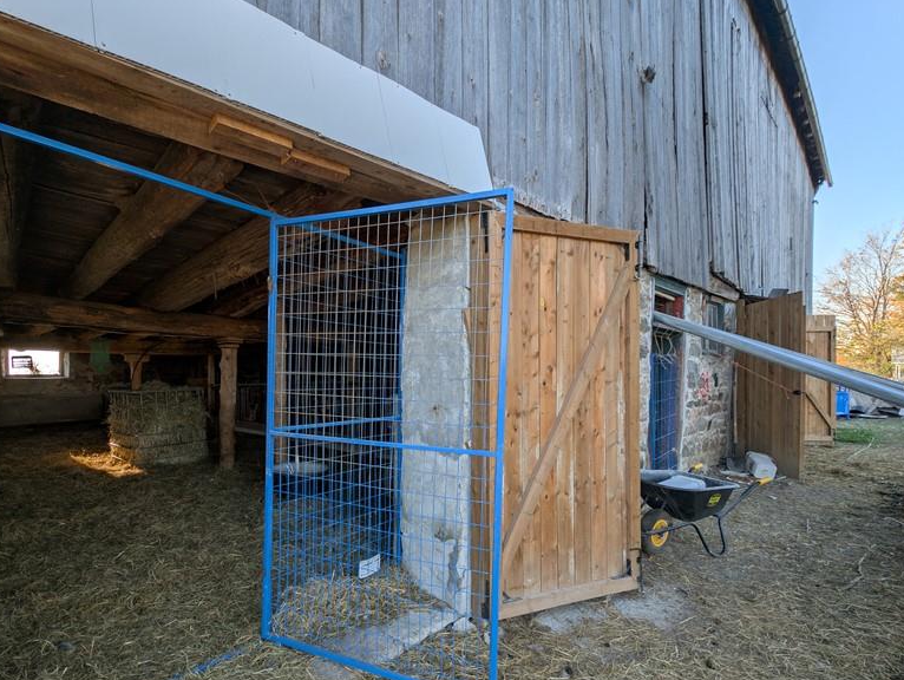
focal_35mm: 16
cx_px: 361
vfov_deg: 77.7
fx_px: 418
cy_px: 391
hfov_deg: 93.2
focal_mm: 2.23
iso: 44
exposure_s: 1/503
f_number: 1.95
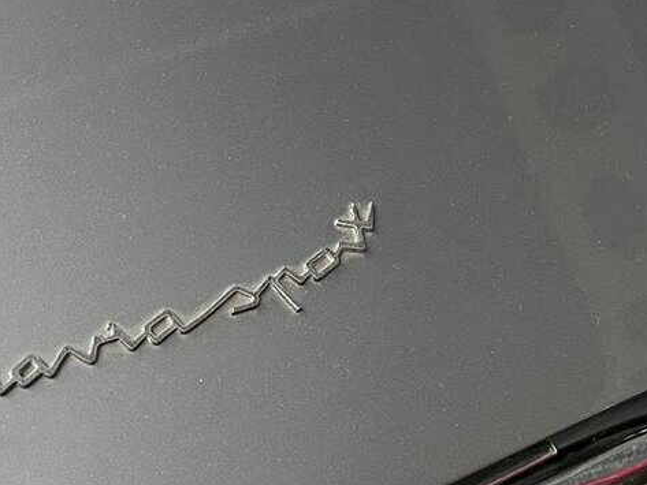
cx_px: 228
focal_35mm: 66
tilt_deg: -57.3
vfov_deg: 21.6
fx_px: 1234
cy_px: 469
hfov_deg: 29.2
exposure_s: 1/60
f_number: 1.6
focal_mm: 5.1
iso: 250
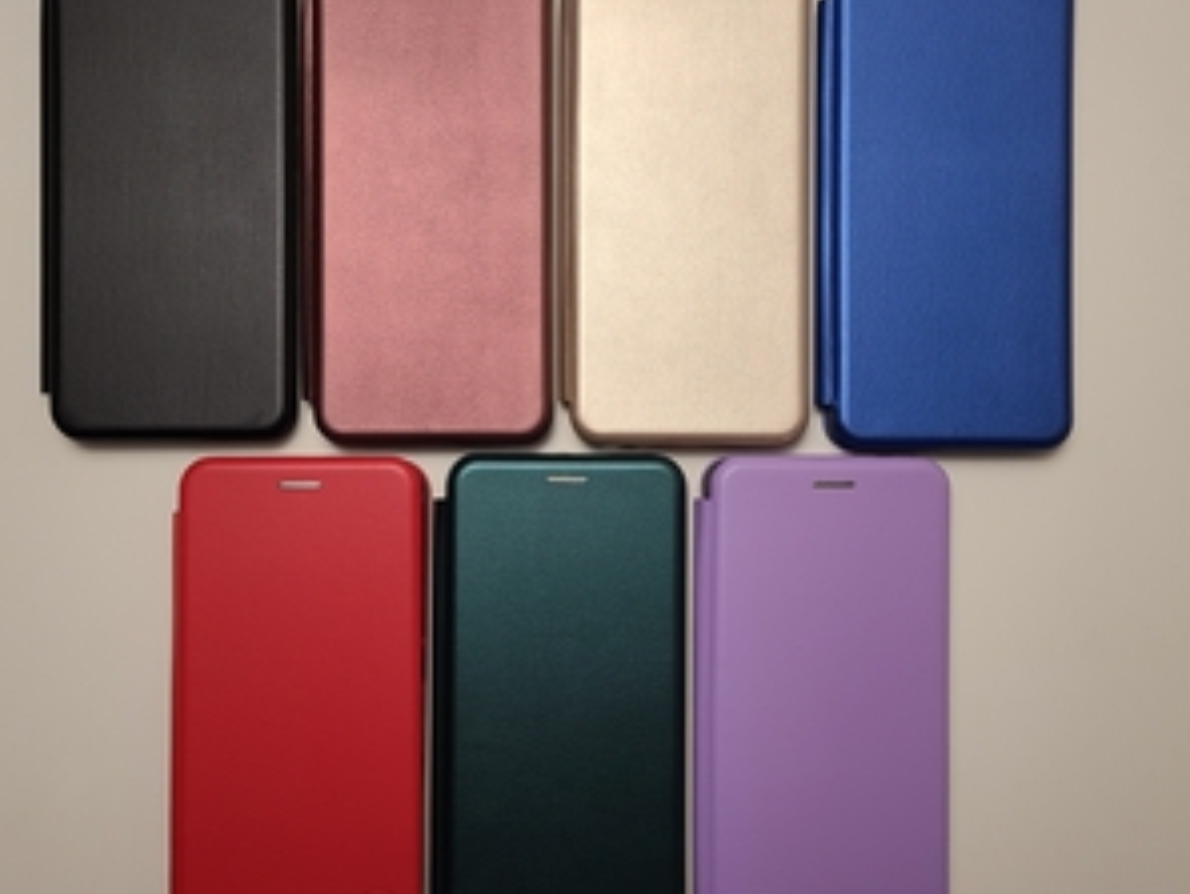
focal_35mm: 35
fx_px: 1204
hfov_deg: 52.6
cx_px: 565
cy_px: 441
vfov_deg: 40.7
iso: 64
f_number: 1.8
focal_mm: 5.4
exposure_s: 1/100
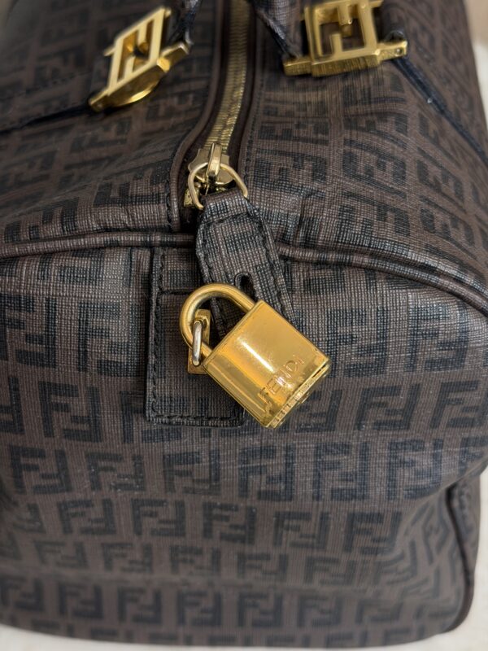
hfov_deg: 30.3
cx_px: 244
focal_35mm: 48
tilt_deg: -42.0
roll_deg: -2.2
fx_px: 902
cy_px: 326
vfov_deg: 39.7
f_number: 1.78
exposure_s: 1/120
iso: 100
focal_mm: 6.76
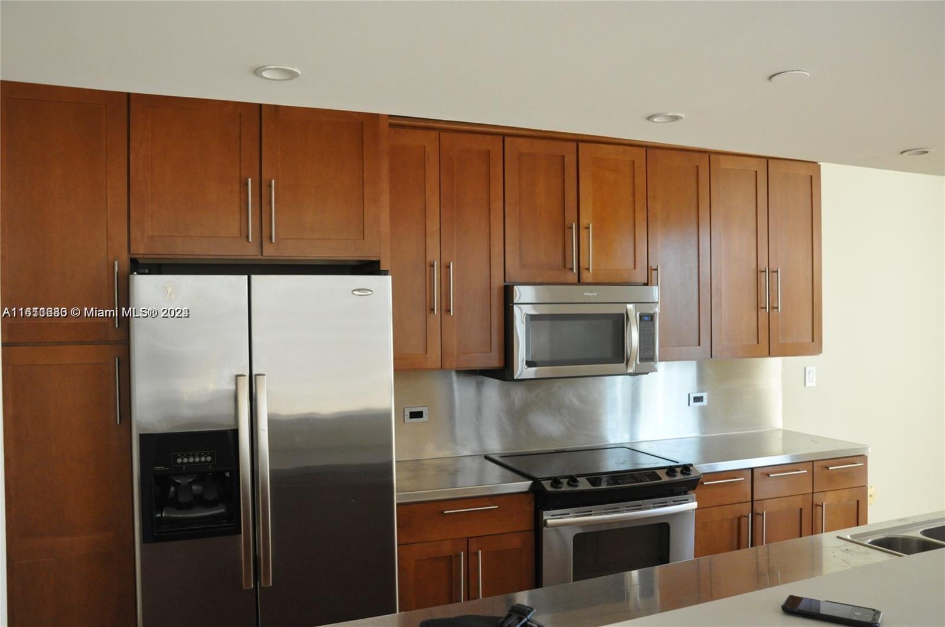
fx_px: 708
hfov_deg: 67.5
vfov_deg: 47.8
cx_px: 472
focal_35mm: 27
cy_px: 314
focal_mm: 18
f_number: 6.3
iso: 1600
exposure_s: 1/160
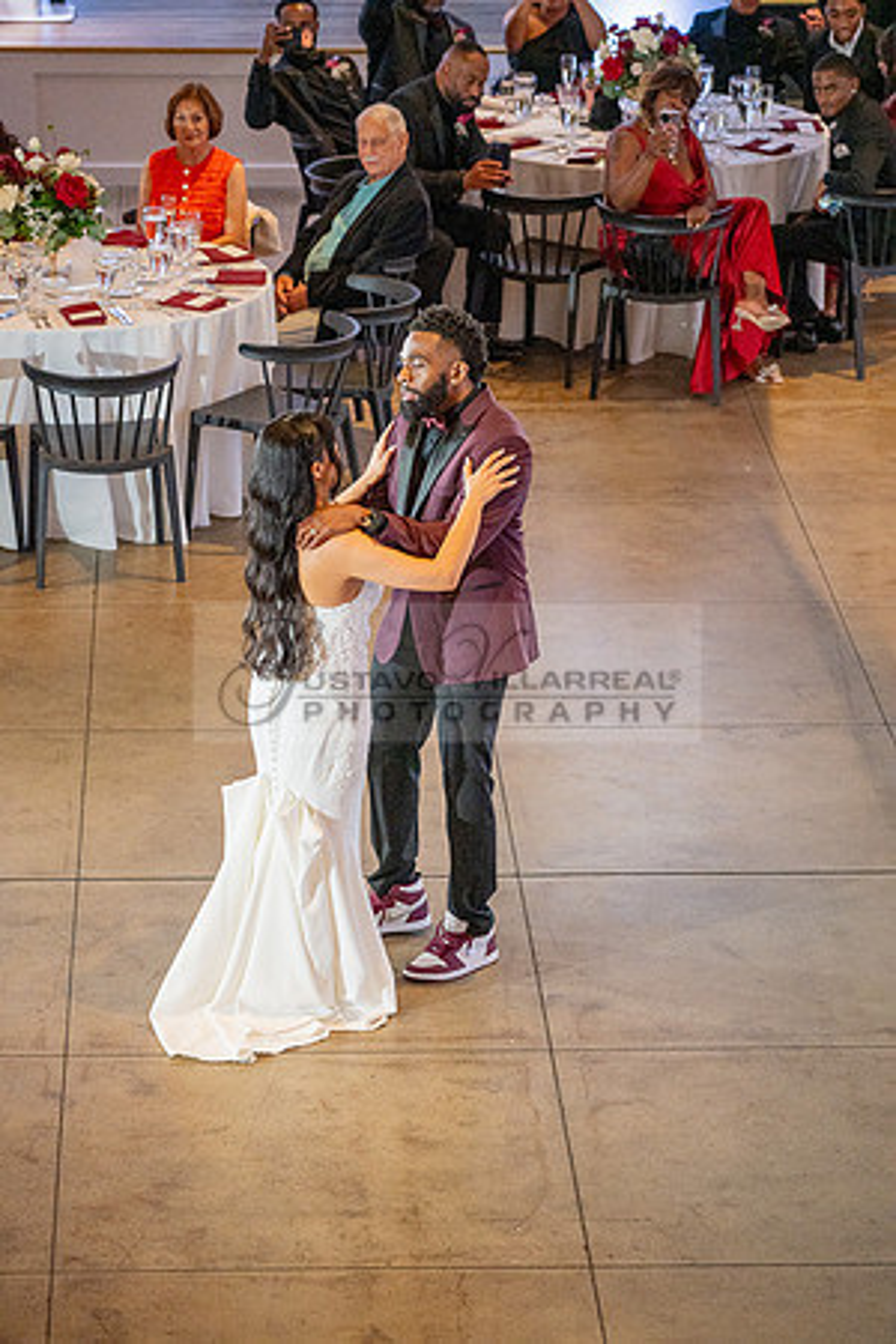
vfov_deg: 17.1
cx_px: 448
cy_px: 672
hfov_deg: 11.4
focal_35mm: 120
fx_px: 4480
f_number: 4
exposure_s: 1/200
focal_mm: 120
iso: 3200
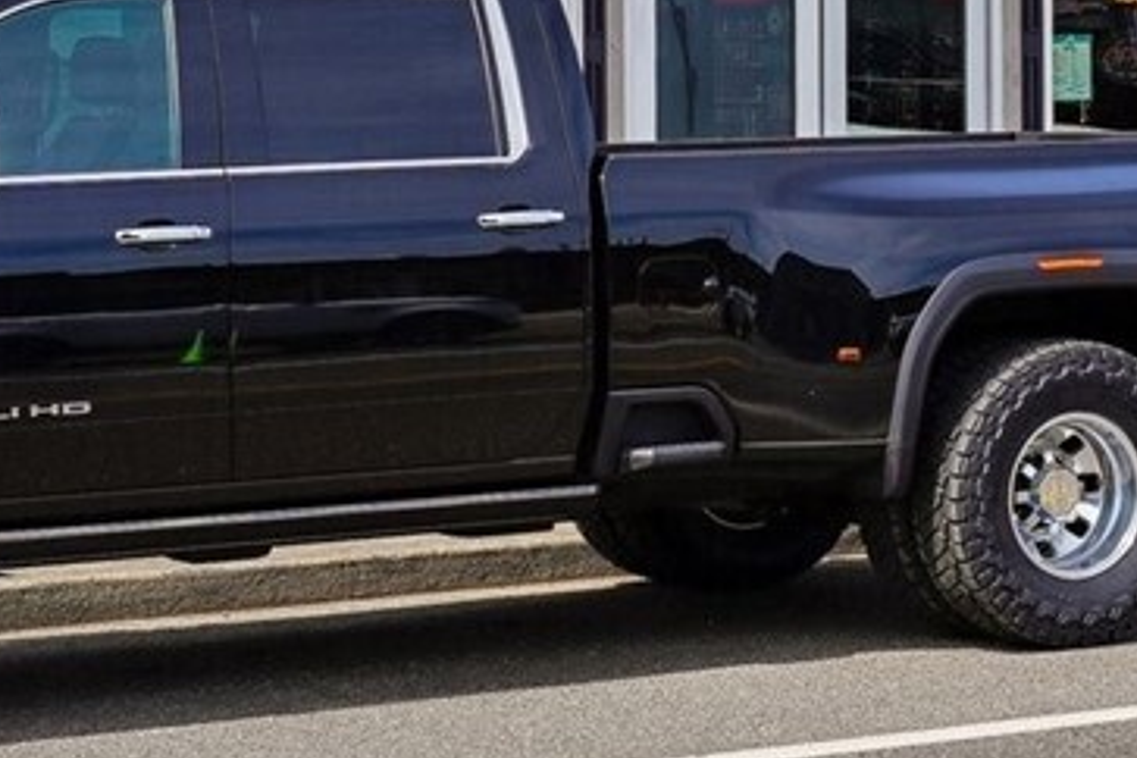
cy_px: -503
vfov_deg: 10.0
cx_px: 1154
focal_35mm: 131
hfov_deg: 15.4
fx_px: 4137
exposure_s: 1/200
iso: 100
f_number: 8
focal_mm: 28
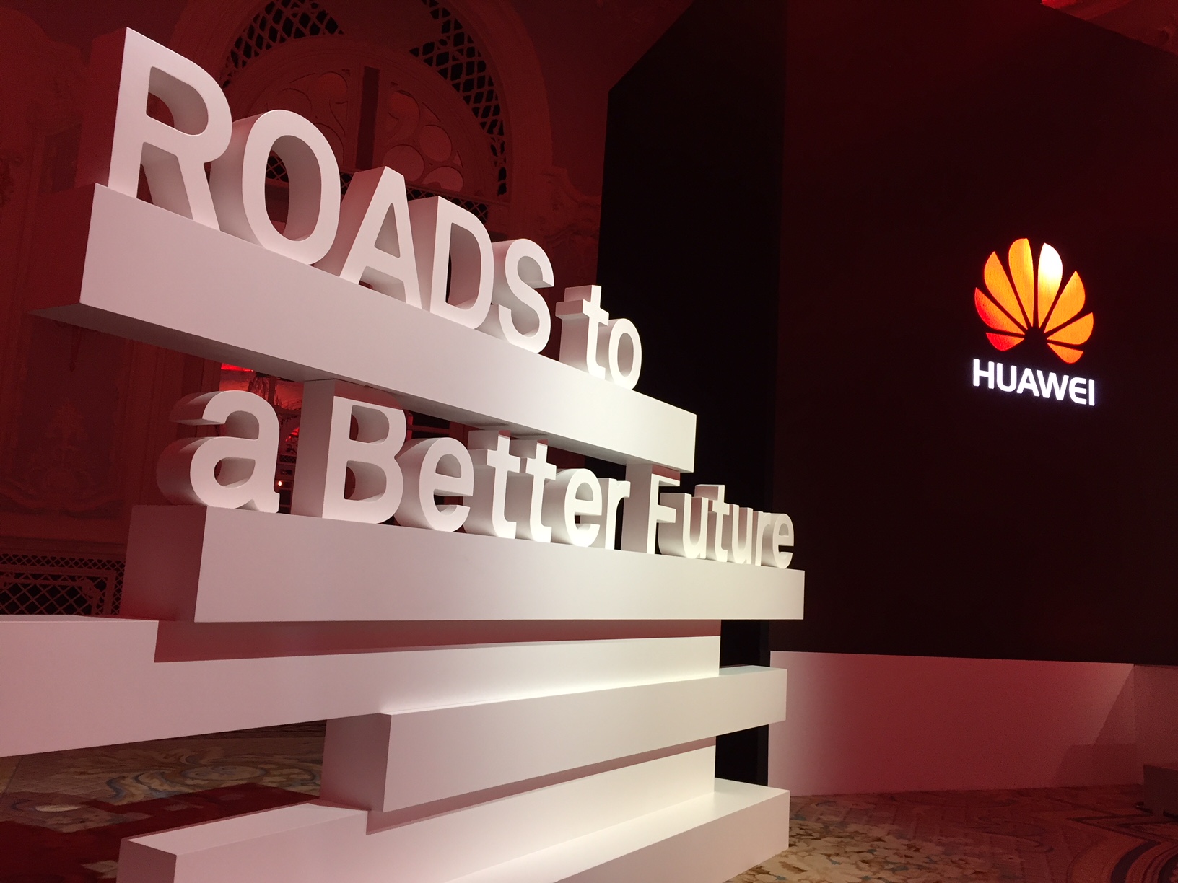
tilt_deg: +7.6
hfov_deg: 61.7
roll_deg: -2.5
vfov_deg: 48.2
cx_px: 589
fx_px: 987
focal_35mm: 29
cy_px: 442
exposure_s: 1/33
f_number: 2.2
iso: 100
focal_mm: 4.15
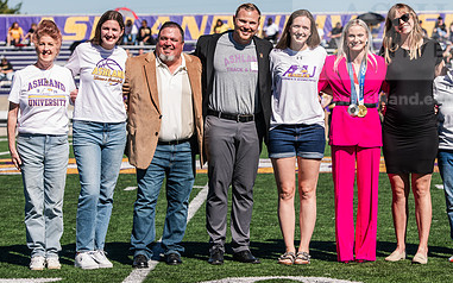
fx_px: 1913
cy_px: 124
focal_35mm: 155
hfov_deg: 13.5
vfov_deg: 8.5
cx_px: 257
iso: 80
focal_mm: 100
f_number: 4.5
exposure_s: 1/640
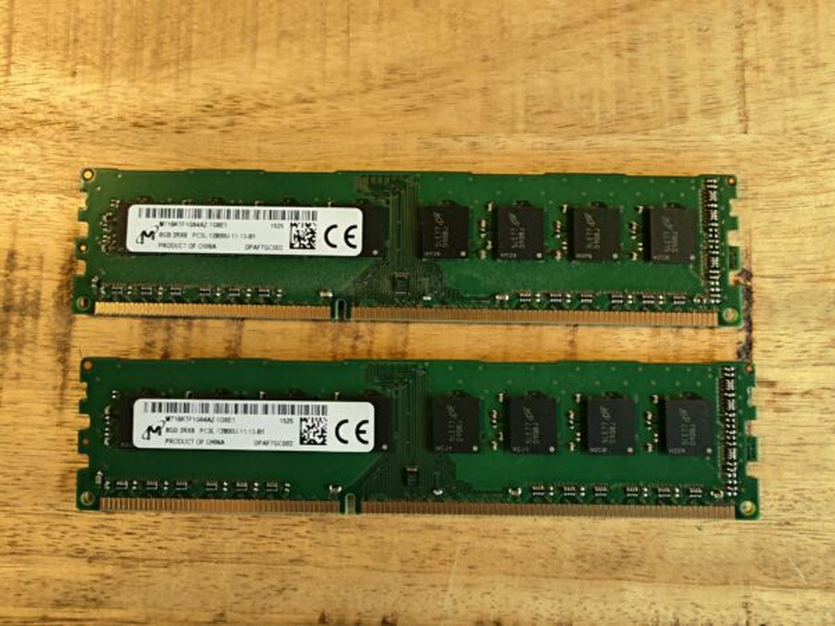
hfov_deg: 73.9
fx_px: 555
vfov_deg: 58.9
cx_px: 418
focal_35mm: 23
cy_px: 313
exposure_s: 1/50
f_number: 2
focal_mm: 1.82
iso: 160
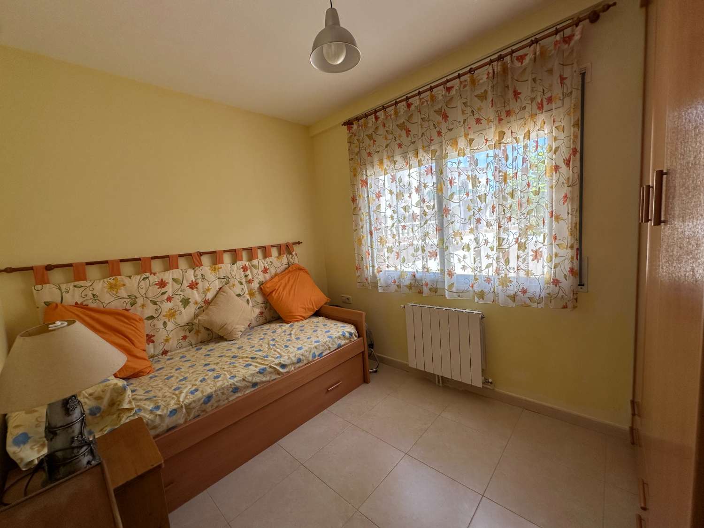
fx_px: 285
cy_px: 264
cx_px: 352
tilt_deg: -5.9
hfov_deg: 102.1
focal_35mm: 14
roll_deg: +4.2
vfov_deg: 85.7
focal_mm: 2.22
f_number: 2.2
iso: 40
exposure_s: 1/123
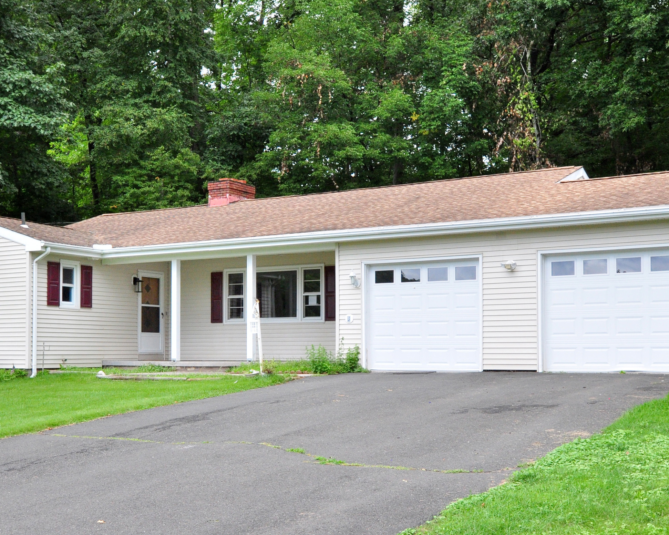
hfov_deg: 43.8
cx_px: 328
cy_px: 294
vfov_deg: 35.6
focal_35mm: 42
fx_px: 831
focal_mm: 20
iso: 800
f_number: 8
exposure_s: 1/400
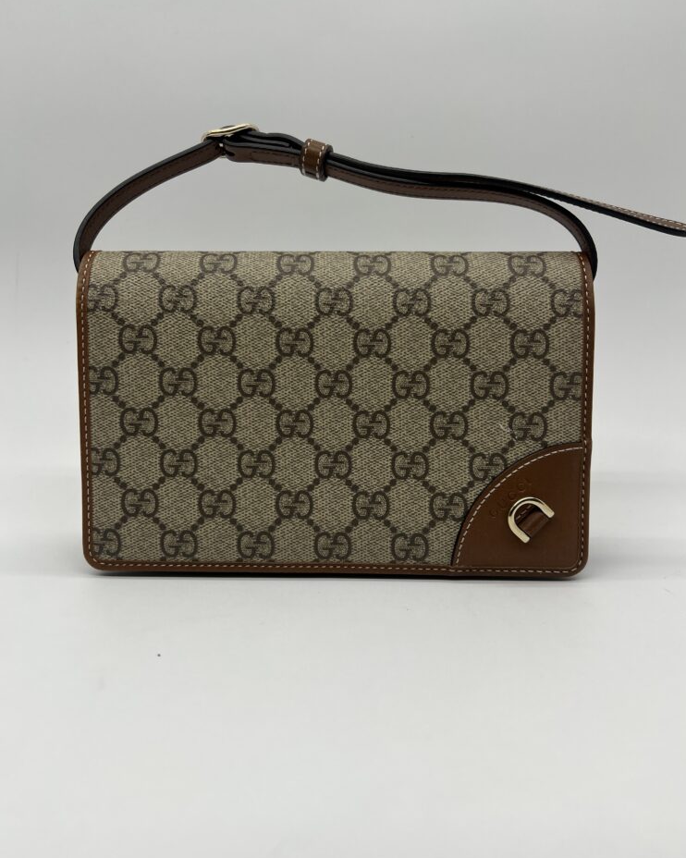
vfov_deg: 62.2
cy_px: 411
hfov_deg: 51.5
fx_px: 711
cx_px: 340
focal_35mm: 28
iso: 40
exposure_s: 1/287
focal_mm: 5.7
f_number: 1.5
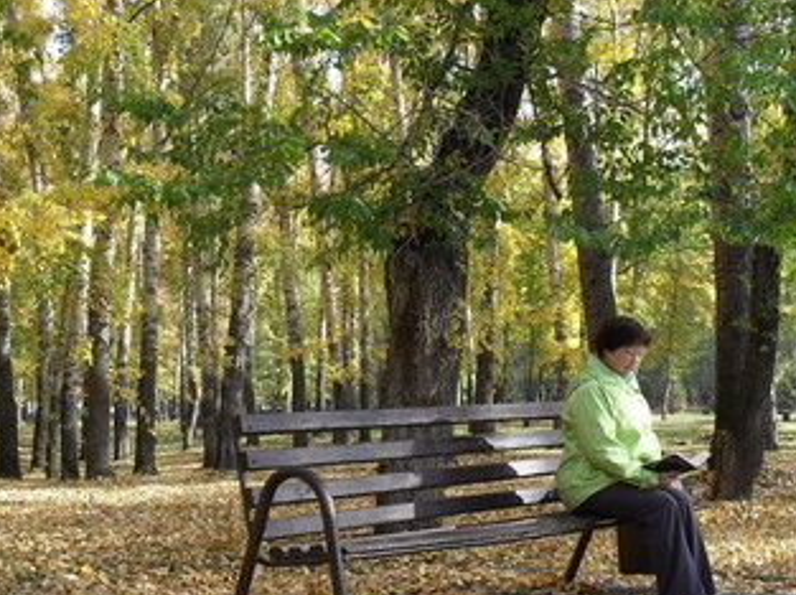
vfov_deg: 25.8
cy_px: 418
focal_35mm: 56
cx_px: 460
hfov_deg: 34.3
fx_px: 1286
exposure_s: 1/180
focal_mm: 6.3
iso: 100
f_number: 3.2
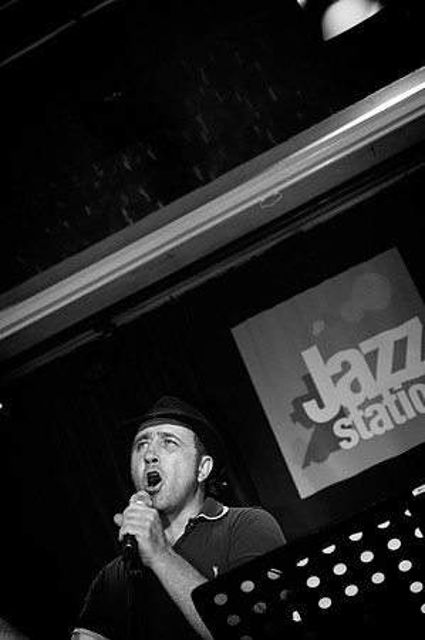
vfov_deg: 31.9
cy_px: 320
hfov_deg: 21.5
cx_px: 212
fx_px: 1118
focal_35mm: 63
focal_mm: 42
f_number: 2.8
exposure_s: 1/80
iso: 1000
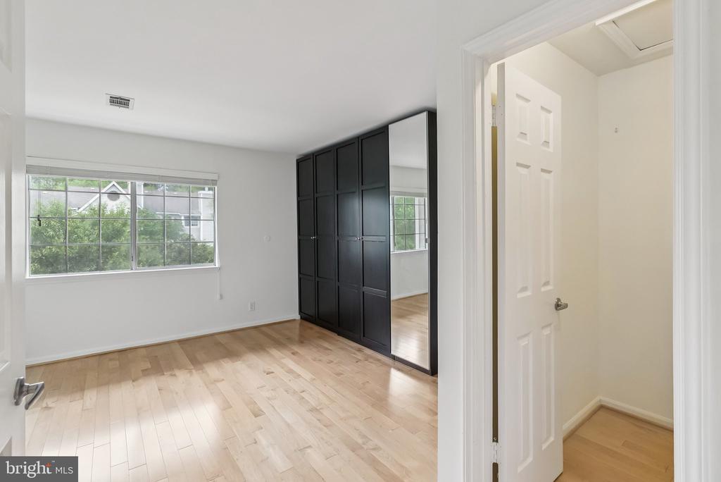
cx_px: 360
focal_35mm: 16
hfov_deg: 96.7
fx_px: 321
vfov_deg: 73.8
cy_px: 241
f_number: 6.3
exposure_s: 1/125
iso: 2500
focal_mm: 16
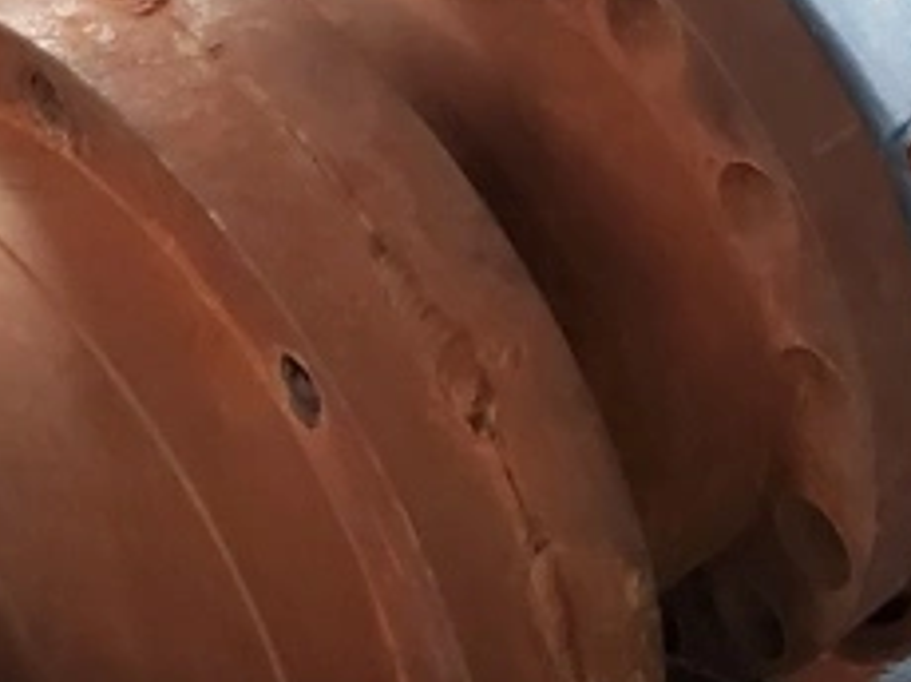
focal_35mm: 116
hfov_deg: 16.4
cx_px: 1062
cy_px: -218
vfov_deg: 12.3
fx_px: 3050
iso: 500
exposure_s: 1/40
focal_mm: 4.3
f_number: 1.5
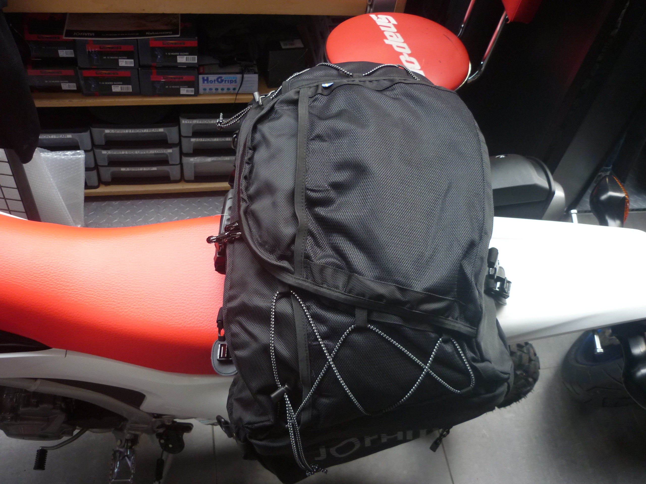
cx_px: 323
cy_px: 242
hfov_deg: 55.4
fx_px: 616
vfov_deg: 42.9
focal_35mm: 33
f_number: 2.8
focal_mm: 5.5
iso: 160
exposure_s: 1/30
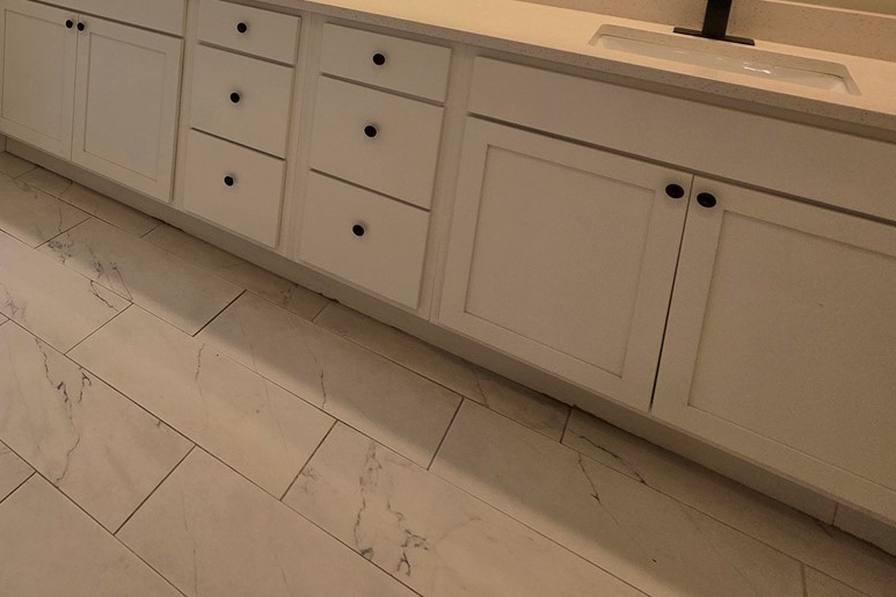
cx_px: 64
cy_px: -64
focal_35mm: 28
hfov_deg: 55.3
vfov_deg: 38.3
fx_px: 697
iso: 100
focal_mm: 2.2
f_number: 1.9
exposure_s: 1/120
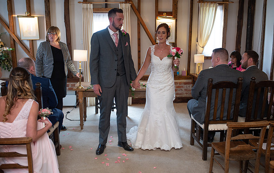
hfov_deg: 54.5
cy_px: 82
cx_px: 137
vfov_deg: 36.1
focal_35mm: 36
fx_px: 266
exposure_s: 1/80
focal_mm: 35
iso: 640
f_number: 2.8
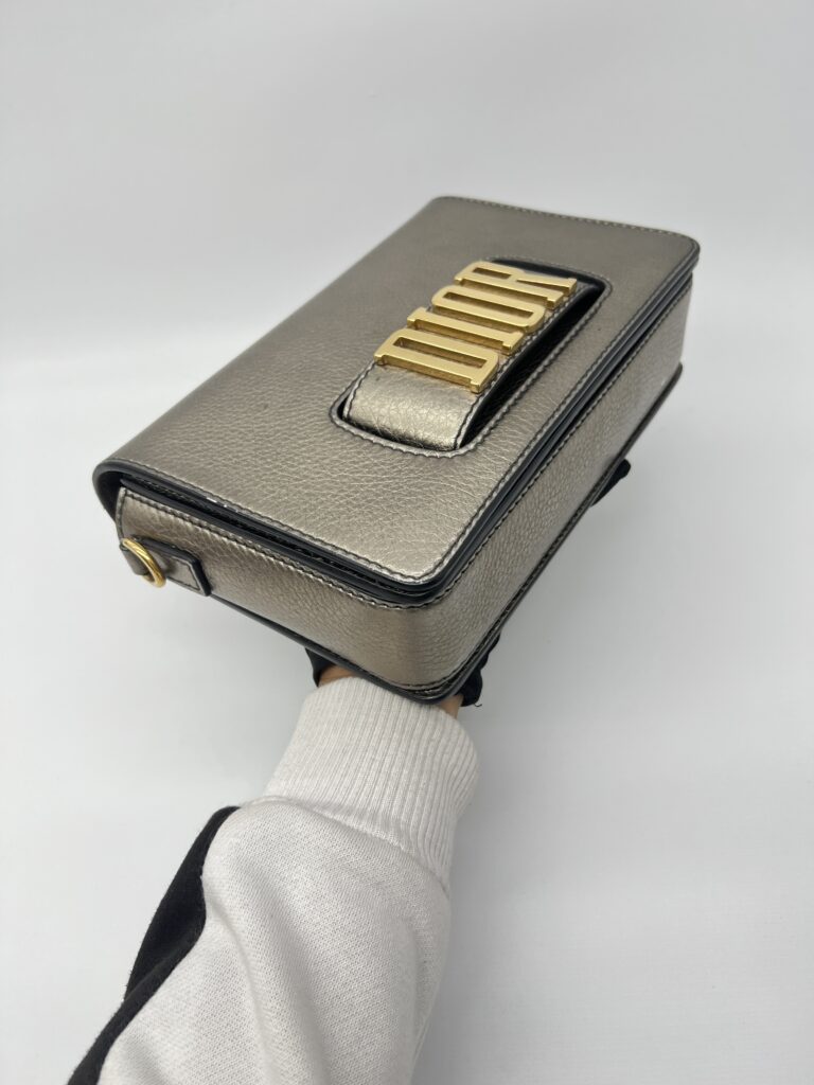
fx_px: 815
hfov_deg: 53.1
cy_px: 542
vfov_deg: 67.3
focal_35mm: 26
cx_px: 407
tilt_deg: -47.3
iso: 40
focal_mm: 5.7
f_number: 1.5
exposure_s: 1/100
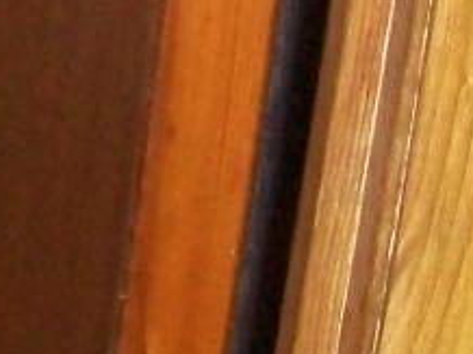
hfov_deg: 7.8
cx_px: -859
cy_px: -478
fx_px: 3071
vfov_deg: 6.3
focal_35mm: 225
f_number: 2.8
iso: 200
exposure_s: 1/125
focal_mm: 5.7
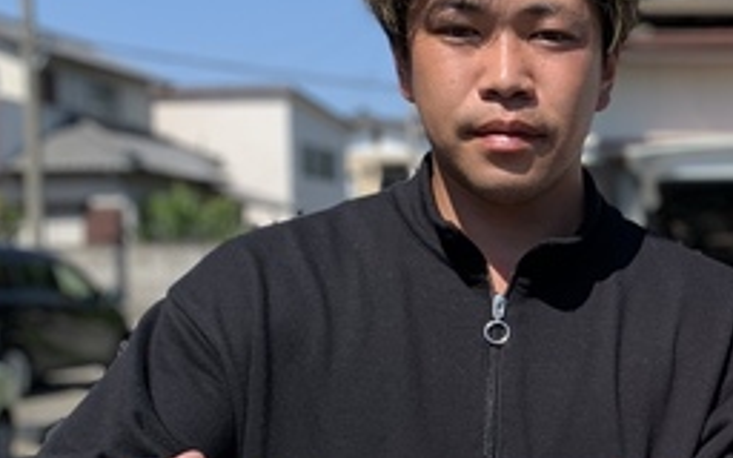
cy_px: 358
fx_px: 1378
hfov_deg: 27.9
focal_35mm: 69
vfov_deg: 18.7
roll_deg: -0.7
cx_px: 747
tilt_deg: -1.1
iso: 25
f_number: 1.8
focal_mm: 4.25
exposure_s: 1/1536
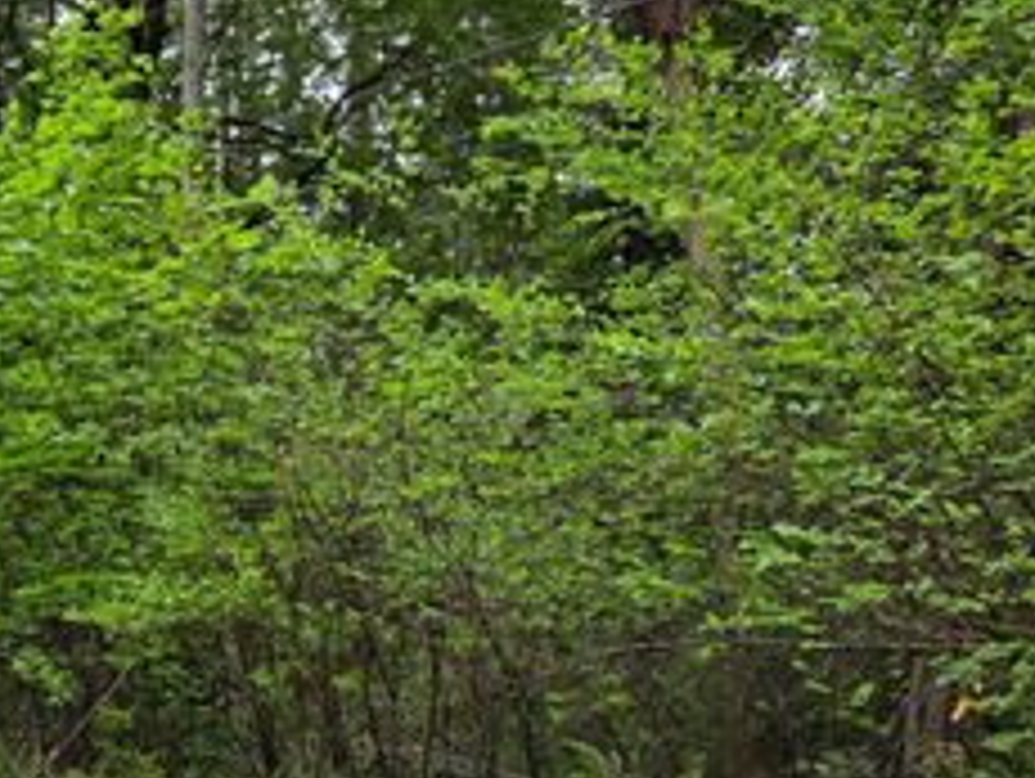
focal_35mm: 50
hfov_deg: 37.1
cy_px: 578
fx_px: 1497
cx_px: 248
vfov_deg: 28.7
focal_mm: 5.4
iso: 80
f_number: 1.8
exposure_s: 1/2234
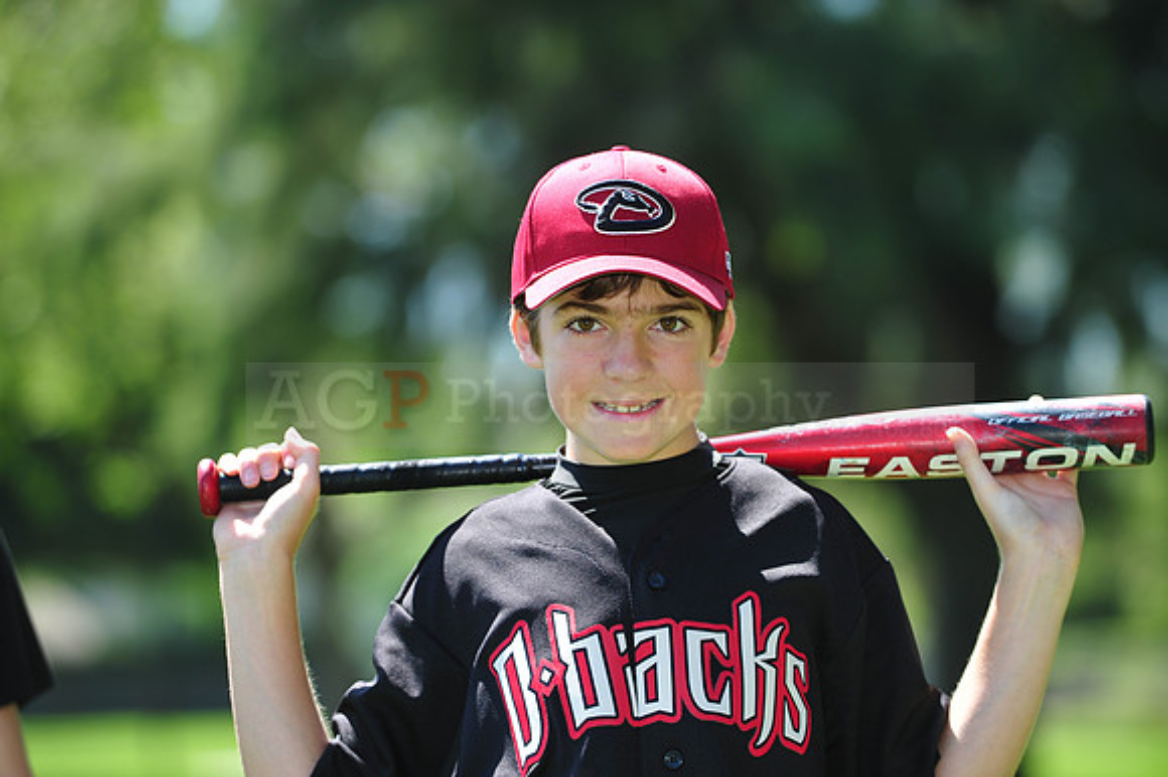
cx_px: 584
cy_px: 388
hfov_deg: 10.3
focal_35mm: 200
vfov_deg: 6.9
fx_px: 6485
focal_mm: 200
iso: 200
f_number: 4.5
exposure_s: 1/400
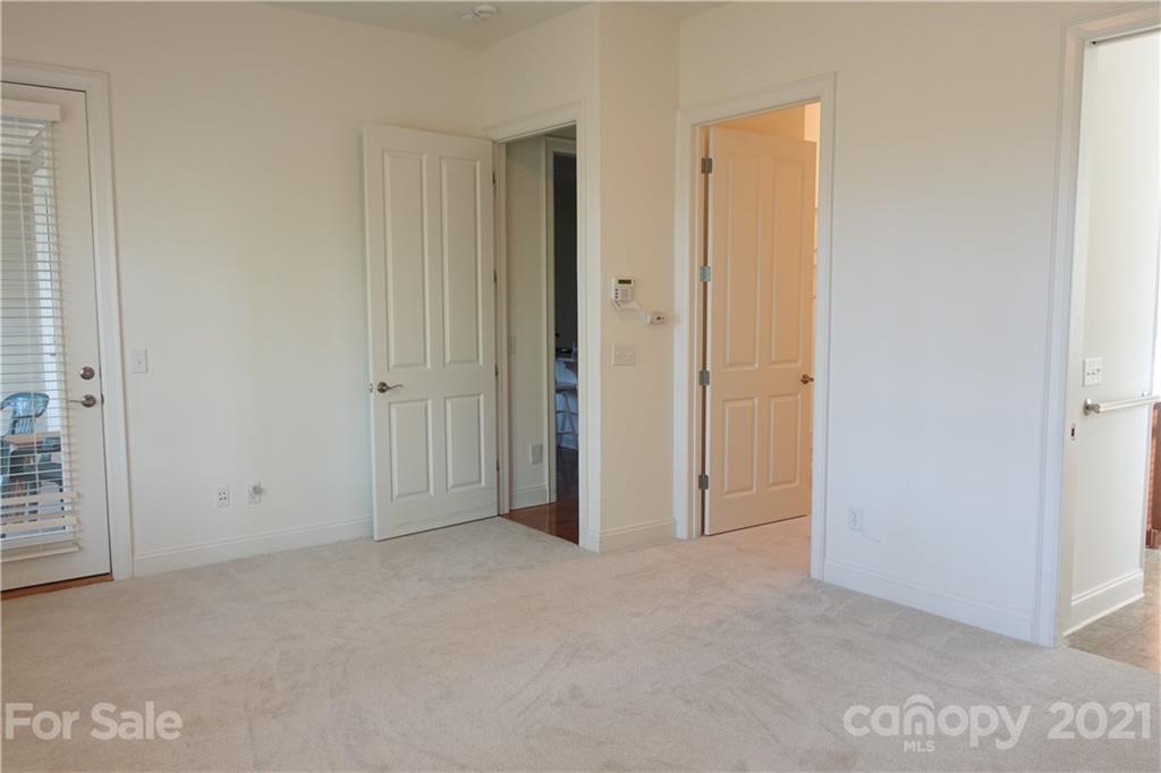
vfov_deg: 53.1
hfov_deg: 73.8
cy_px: 386
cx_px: 580
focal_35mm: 24
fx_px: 774
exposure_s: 1/30
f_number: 1.8
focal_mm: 9.4
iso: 125
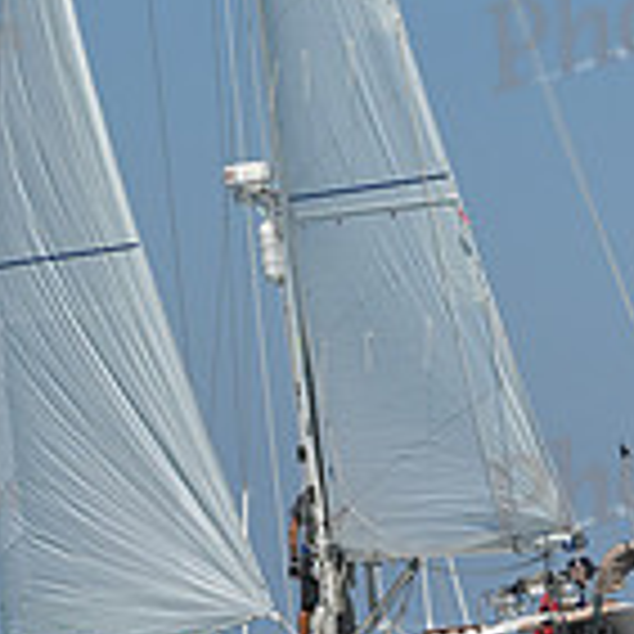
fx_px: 6527
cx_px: 254
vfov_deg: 5.5
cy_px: -193
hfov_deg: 5.6
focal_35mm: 315
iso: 250
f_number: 9
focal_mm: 90
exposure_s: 1/1250
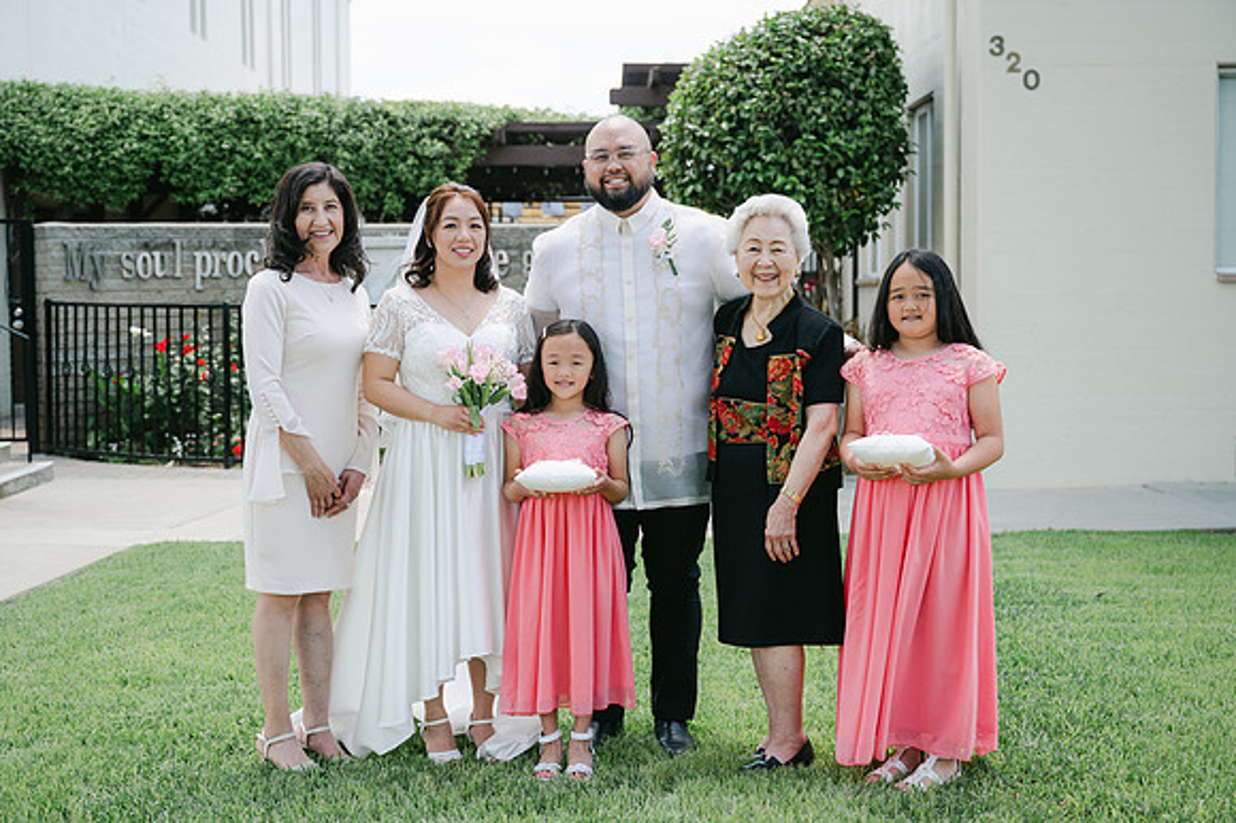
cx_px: 618
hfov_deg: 38.8
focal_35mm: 51
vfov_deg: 26.4
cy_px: 412
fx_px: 1755
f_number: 4
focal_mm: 50
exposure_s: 1/1250
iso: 100
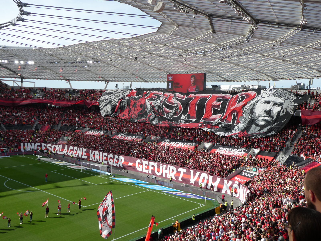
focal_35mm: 35
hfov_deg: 52.6
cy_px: 120
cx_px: 160
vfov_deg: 40.7
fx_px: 325
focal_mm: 6.3
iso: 80
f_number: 3.7
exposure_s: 1/500
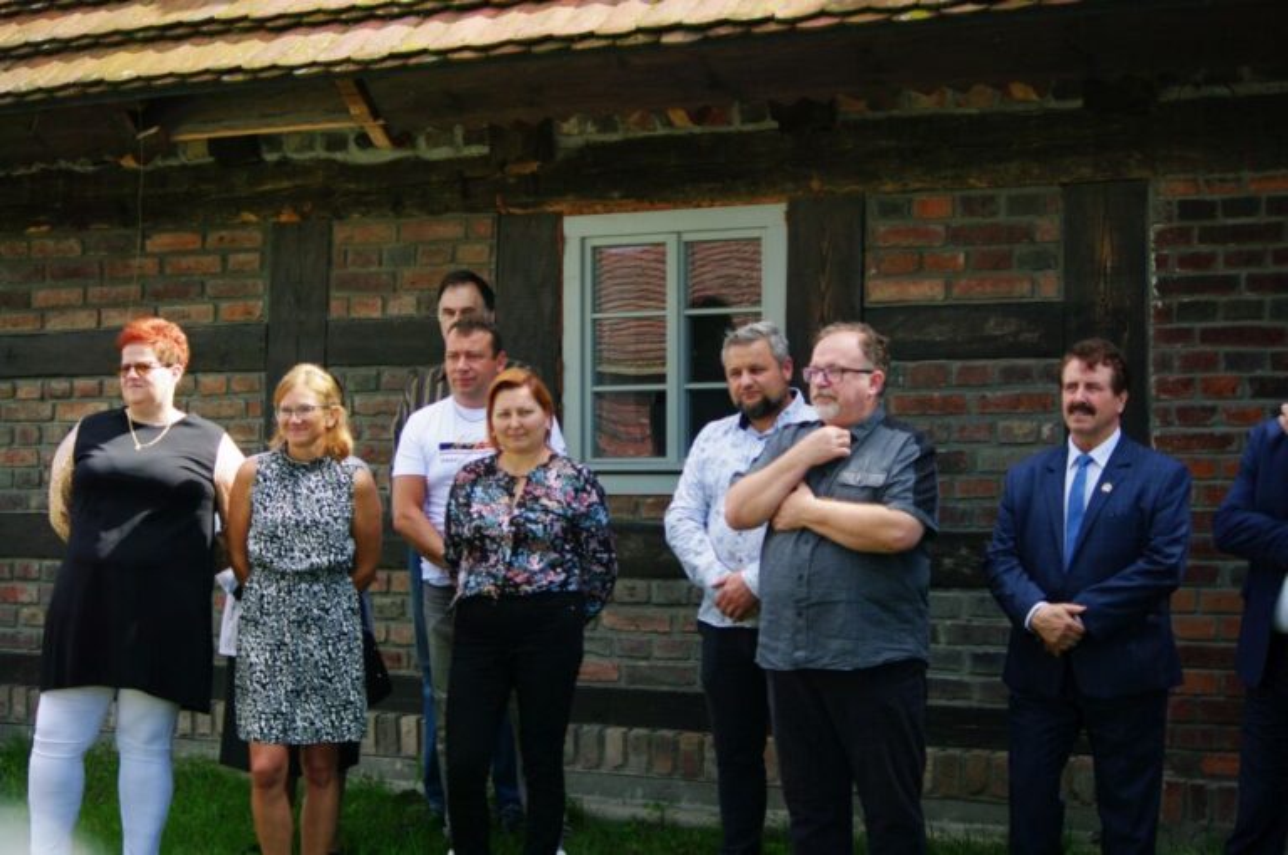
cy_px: 428
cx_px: 644
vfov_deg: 18.1
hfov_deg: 27.0
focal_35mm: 75
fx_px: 2680
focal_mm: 50
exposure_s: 1/500
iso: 400
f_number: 4.5
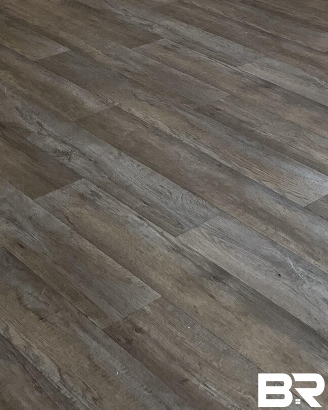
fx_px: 873
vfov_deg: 23.5
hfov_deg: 20.3
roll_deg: +1.7
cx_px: -36
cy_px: -114
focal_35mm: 72
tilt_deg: -13.6
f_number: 1.5
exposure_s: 1/120
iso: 100
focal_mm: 5.7
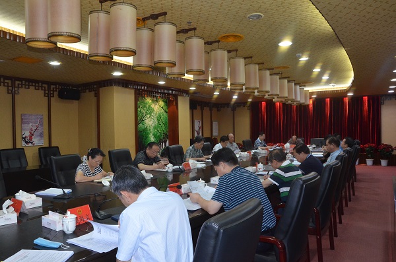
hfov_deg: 67.5
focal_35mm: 27
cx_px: 198
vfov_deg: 47.7
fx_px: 296
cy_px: 131
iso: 1600
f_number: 5.6
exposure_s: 1/60
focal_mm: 18
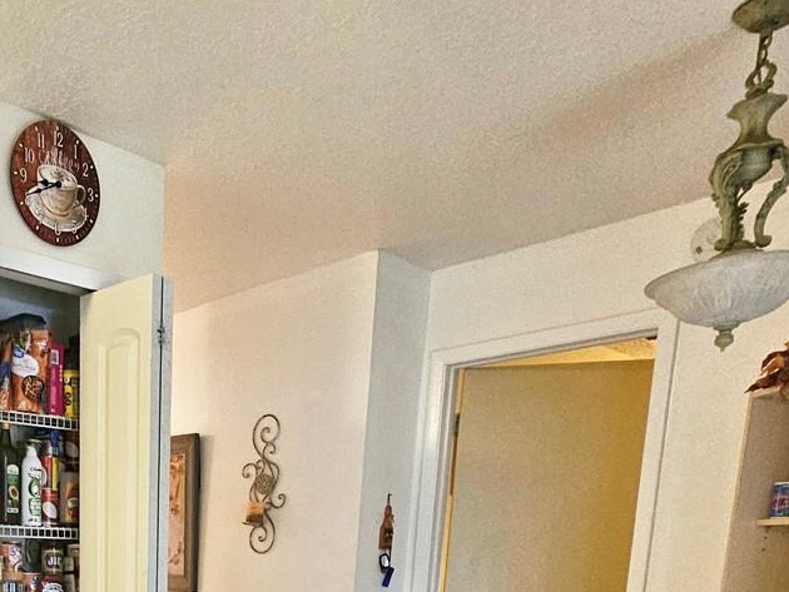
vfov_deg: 34.9
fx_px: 752
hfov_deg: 49.8
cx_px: 91
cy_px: 697
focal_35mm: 33
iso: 320
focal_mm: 2.2
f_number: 2.2
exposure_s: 1/30
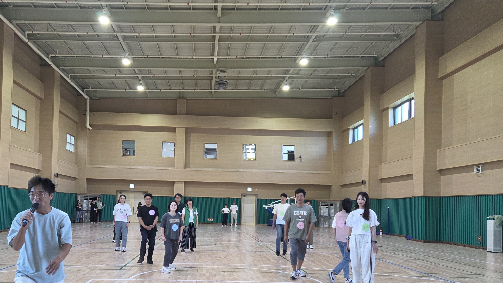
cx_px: 220
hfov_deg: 62.4
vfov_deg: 37.2
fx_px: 413
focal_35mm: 31
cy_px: 198
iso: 200
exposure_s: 1/120
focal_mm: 5.4
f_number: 1.8
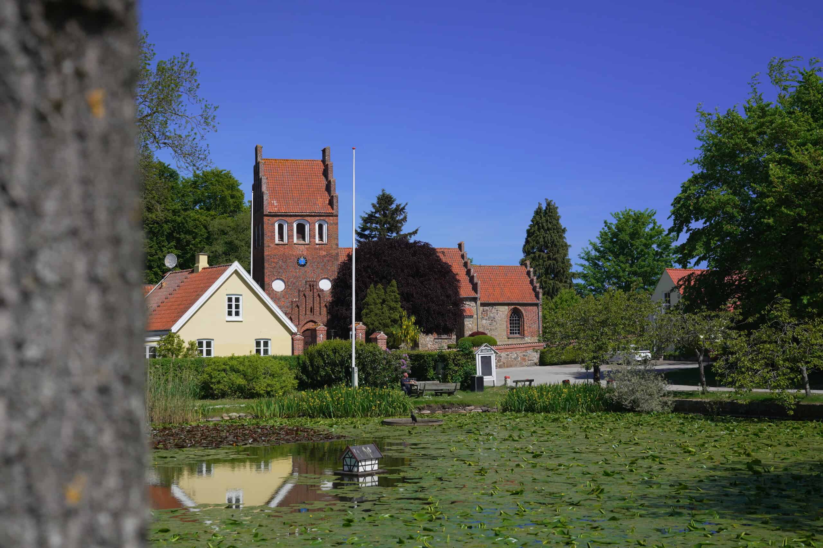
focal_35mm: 52
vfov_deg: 25.8
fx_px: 1200
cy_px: 274
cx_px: 412
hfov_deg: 37.8
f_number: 2.8
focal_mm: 35
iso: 125
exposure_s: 1/200
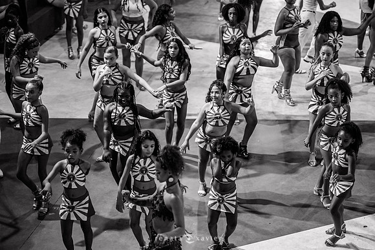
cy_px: 125
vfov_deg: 18.2
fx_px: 781
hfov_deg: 27.0
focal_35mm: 75
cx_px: 188
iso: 800
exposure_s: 1/500
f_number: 1.2
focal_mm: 50
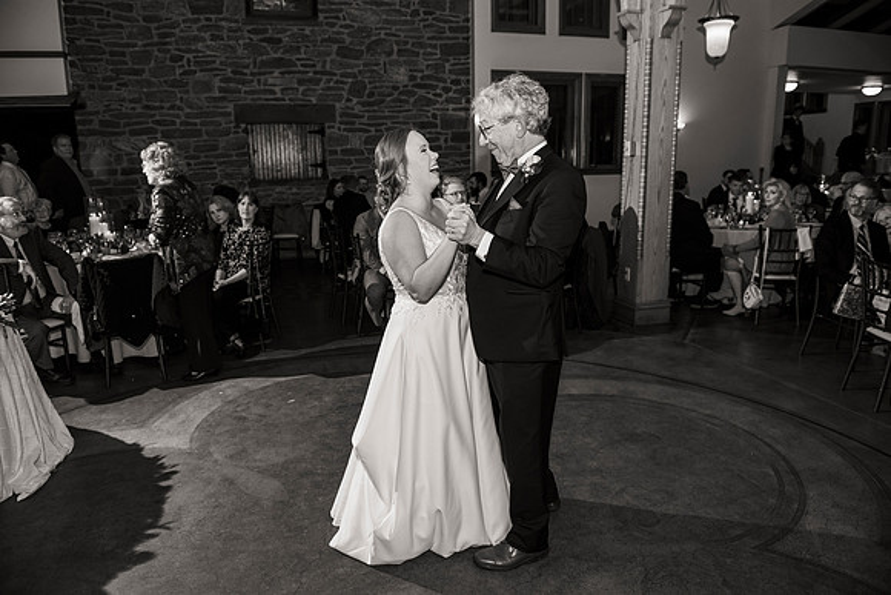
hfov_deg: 73.7
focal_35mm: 24
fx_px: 594
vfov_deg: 53.2
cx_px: 446
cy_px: 298
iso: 640
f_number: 3.5
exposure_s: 1/125
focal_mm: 24
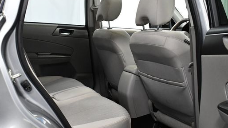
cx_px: 91
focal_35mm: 47
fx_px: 284
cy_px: 46
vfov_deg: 25.3
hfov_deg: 43.5
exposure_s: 1/125
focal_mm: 18
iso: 1600
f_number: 3.5
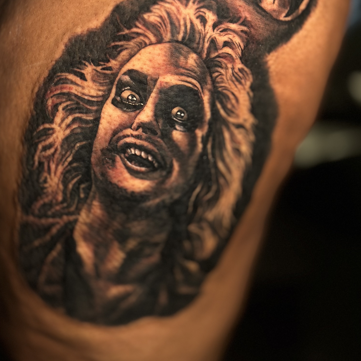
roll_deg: -7.5
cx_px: 179
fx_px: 673
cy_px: 125
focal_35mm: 57
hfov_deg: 30.0
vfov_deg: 29.9
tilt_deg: -6.5
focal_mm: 6.86
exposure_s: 1/60
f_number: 1.78
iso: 250
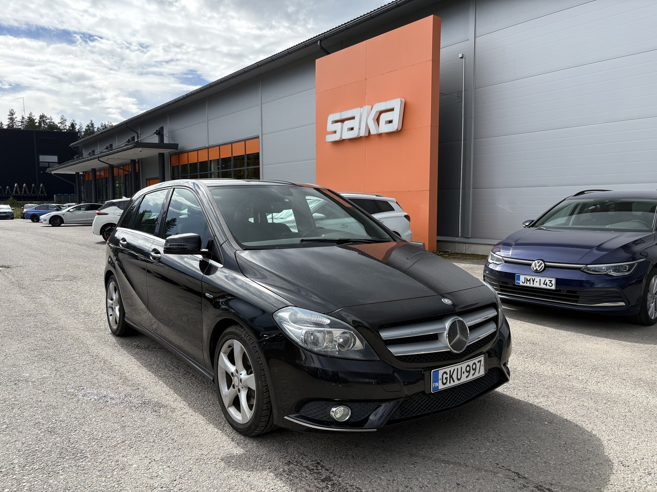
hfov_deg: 67.3
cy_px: 246
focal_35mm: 26
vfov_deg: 53.1
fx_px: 493
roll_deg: +0.4
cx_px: 328
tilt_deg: -5.2
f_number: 1.6
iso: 64
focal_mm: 5.96
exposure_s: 1/2865
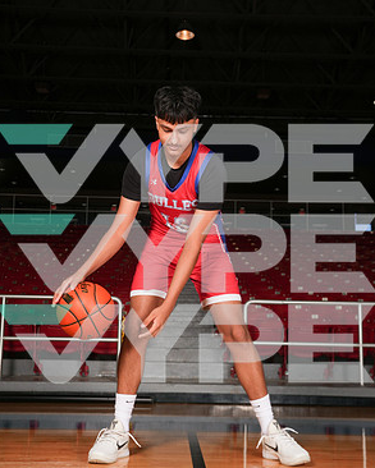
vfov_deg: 41.1
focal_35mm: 45
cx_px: 187
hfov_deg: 33.4
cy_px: 254
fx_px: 624
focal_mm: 39
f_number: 8
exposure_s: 1/200
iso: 400
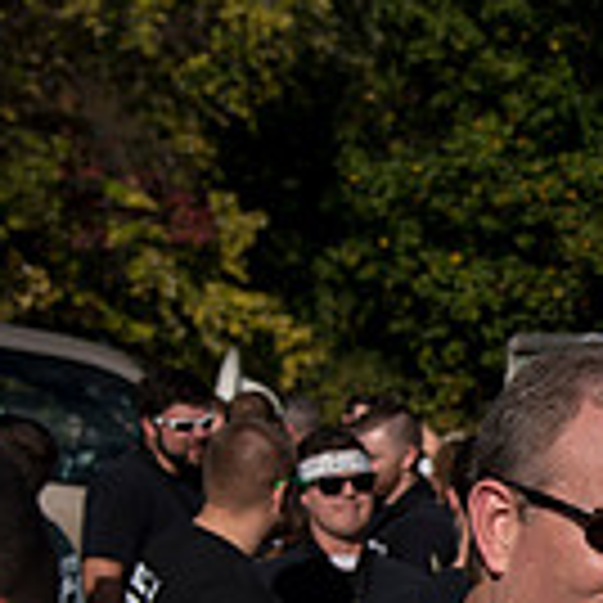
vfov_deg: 13.2
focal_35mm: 129
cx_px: 994
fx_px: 2542
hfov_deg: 12.6
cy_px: 677
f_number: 4.5
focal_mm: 35
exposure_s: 1/4000
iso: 250
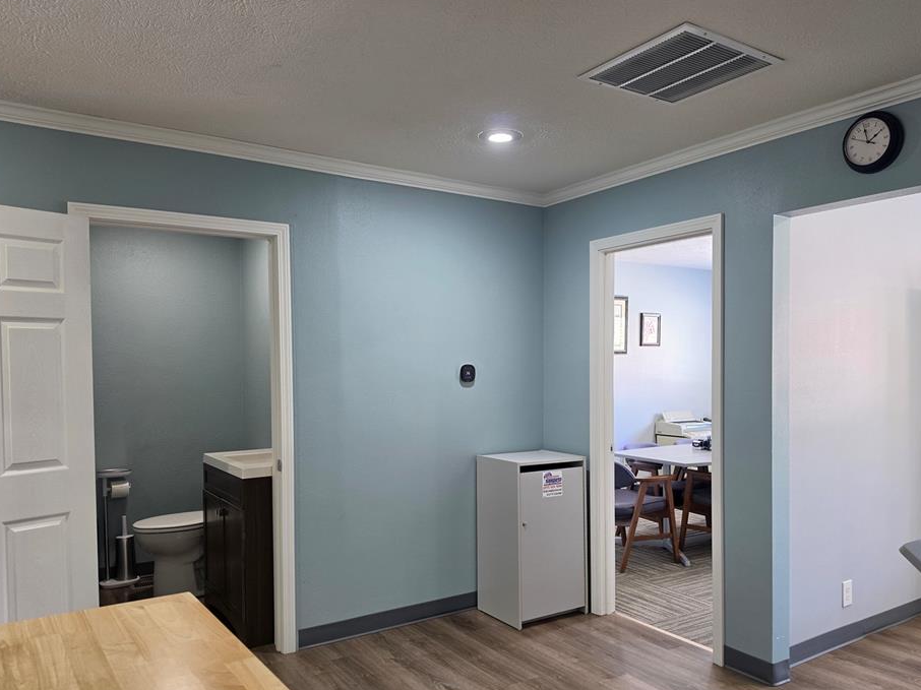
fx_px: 692
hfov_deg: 67.3
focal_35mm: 26
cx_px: 476
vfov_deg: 53.0
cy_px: 374
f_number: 1.4
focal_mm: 6.5
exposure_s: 1/120
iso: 125
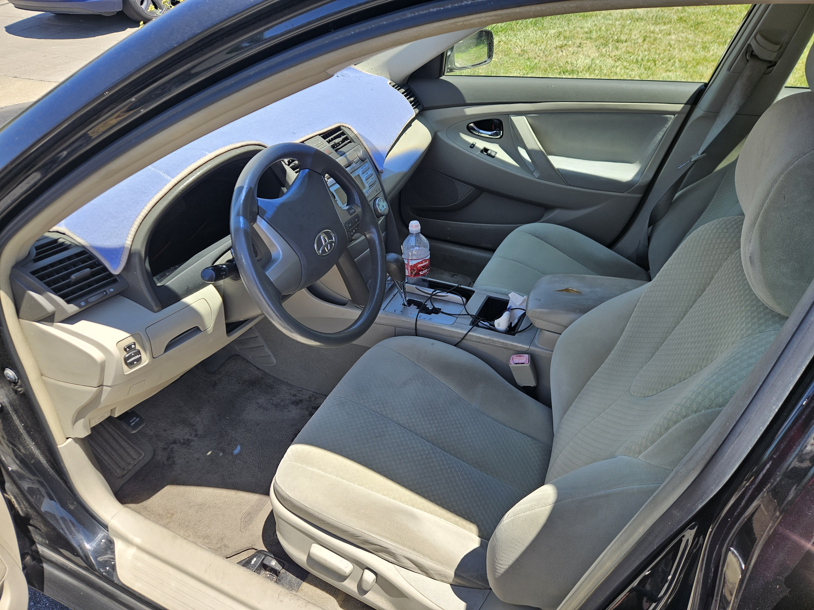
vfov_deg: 58.9
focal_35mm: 23
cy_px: 305
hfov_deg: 73.9
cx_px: 407
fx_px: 541
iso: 25
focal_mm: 5.4
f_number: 1.8
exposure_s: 1/479
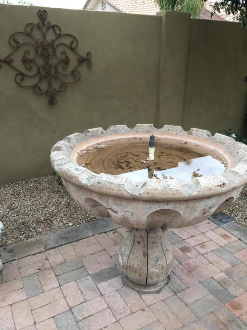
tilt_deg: -20.5
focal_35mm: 29
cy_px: 165
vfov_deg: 61.7
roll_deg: +0.5
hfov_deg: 48.2
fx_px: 276
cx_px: 124
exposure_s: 1/60
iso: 32
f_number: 2.2
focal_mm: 4.15
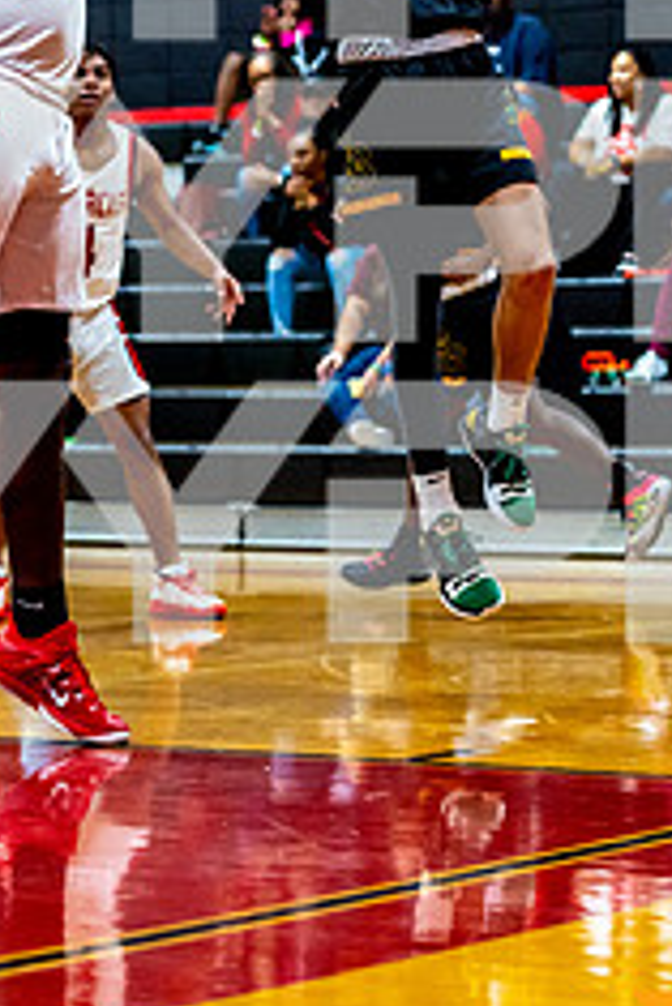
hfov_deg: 10.2
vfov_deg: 15.2
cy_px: 214
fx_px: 3746
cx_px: 287
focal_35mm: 134
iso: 3200
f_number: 2.8
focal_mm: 70
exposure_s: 1/1250
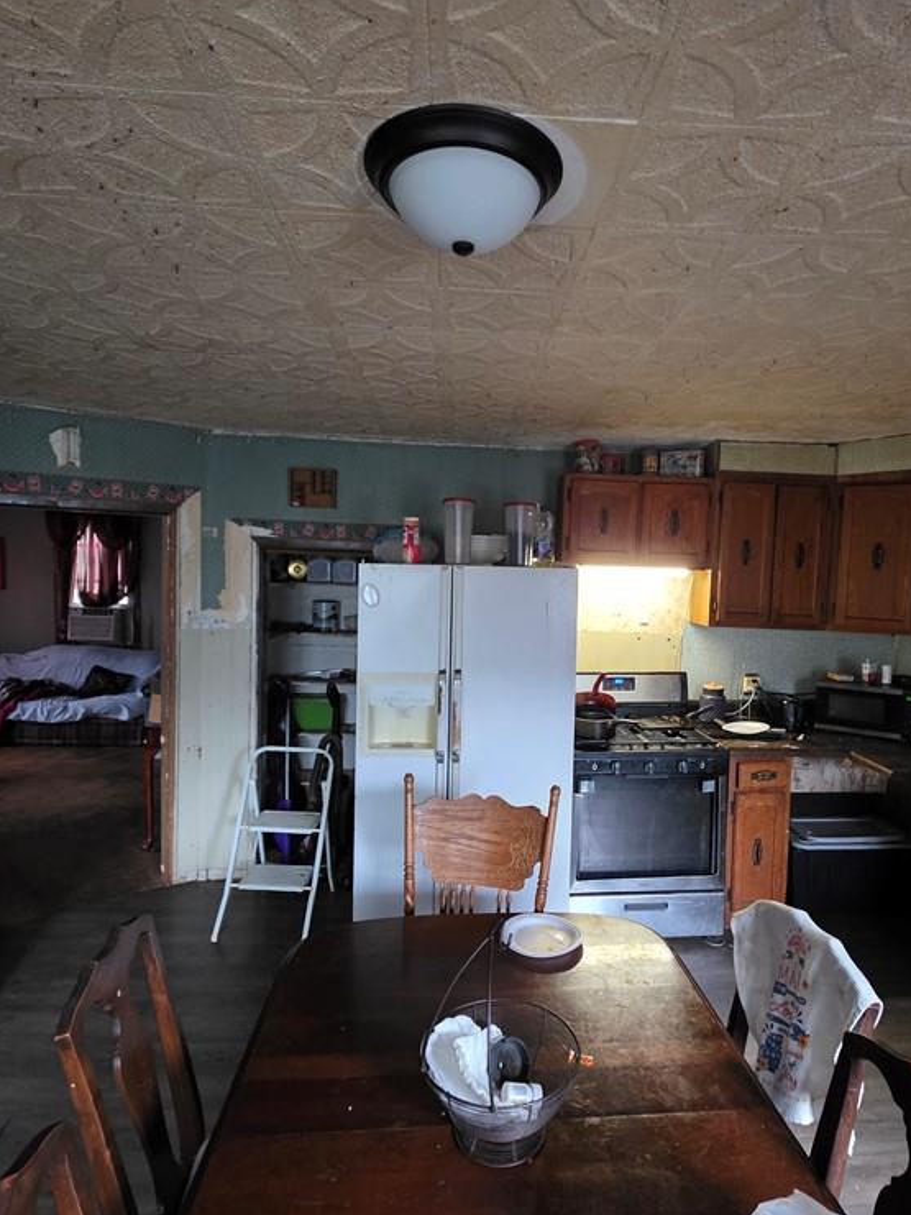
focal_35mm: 18
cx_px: 497
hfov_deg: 71.4
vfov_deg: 87.7
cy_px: 616
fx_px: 632
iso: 800
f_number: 1.9
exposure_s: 1/60
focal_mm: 2.2
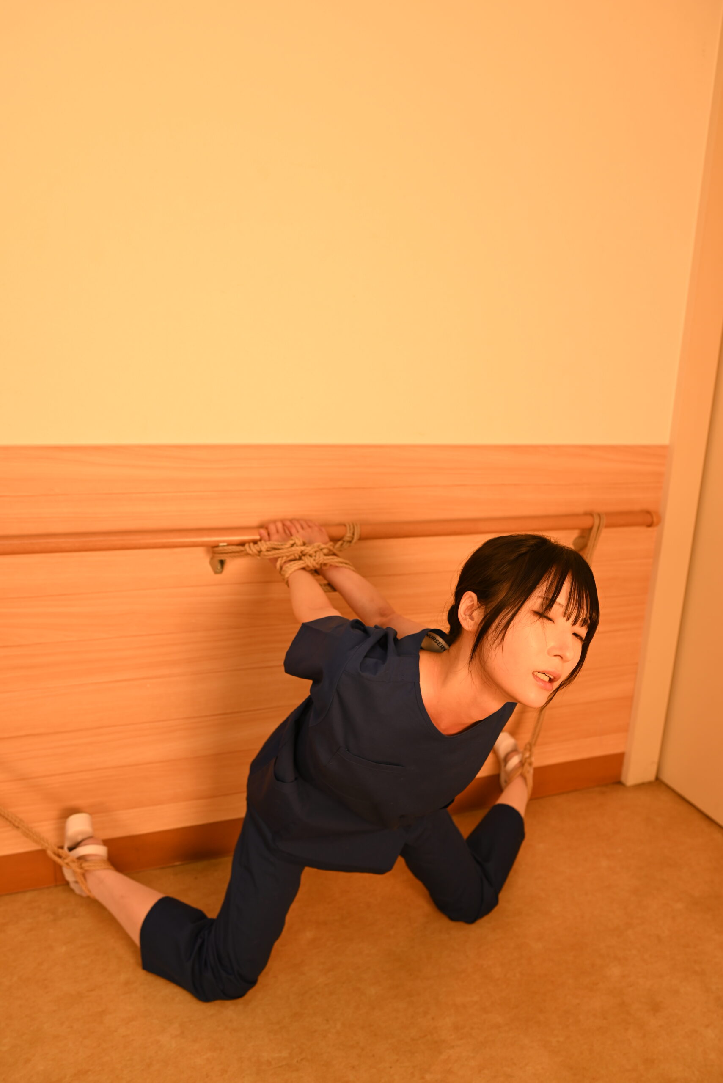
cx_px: 362
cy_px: 542
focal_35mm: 24
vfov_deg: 73.7
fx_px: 722
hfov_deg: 53.2
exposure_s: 1/200
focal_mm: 24
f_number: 3.5
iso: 200
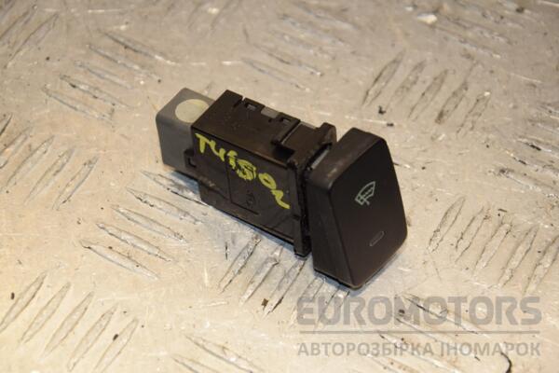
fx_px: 2096
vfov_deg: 10.2
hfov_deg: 15.2
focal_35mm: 135
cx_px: 280
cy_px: 186
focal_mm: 90
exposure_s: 1/200
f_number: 7.1
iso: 800
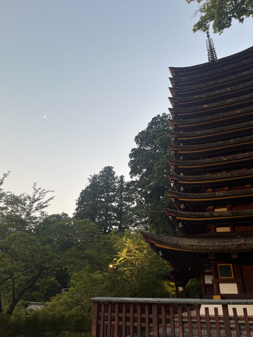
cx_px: 126
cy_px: 168
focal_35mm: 26
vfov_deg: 67.3
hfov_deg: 53.1
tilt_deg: +26.8
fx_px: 253
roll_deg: +0.1
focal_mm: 5.1
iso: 50
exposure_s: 1/121
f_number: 1.6
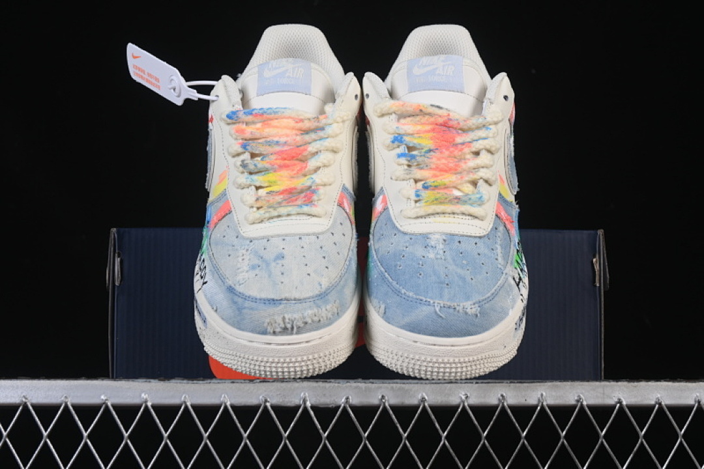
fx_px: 1467
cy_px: 234
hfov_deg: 27.0
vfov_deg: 18.2
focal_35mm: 75
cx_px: 352
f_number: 8
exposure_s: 1/80
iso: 160
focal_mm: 50
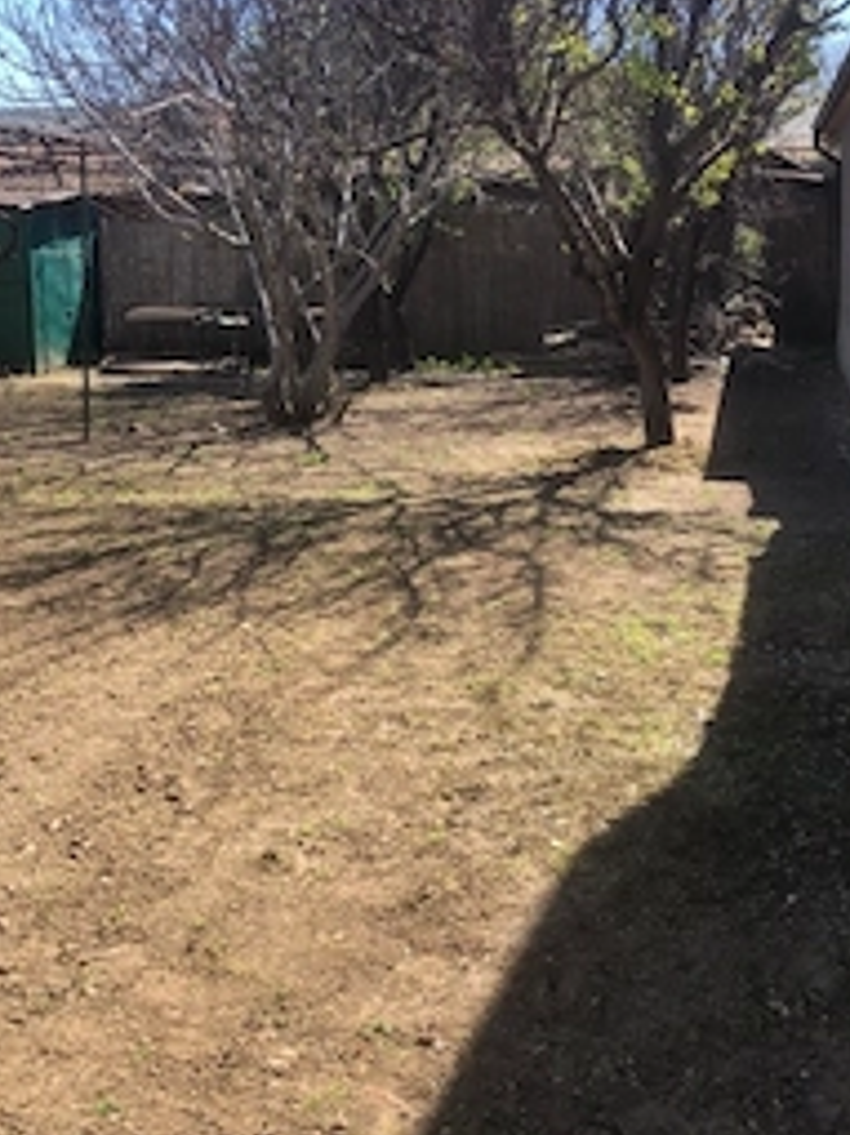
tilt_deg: -12.8
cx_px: 338
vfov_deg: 43.0
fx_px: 1442
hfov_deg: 32.7
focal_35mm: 44
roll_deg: +0.3
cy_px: 579
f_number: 1.8
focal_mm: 3.99
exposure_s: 1/823
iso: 20
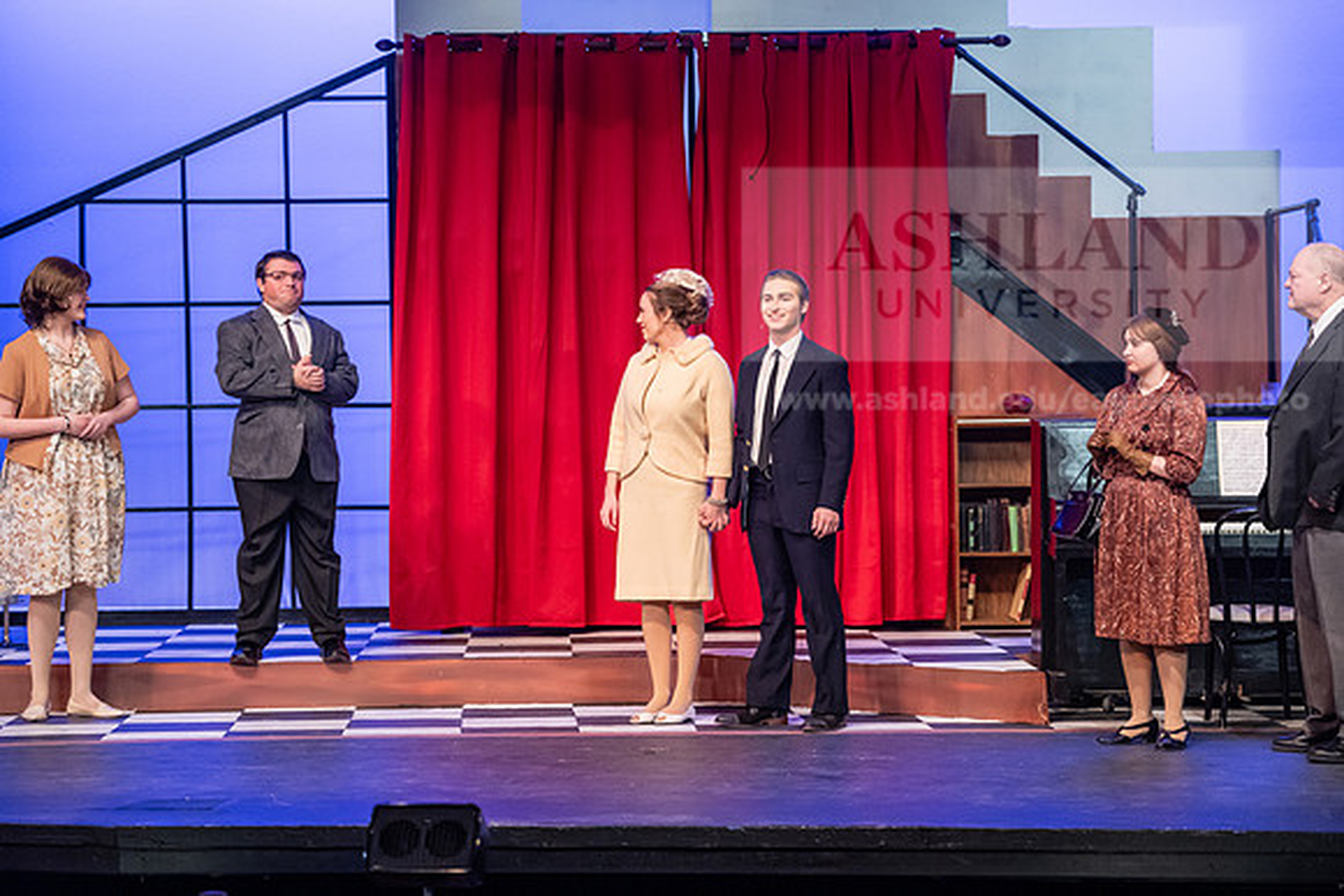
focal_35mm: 102
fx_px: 3809
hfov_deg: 20.0
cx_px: 672
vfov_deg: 13.4
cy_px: 448
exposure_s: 1/200
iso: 2500
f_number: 3.2
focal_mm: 102
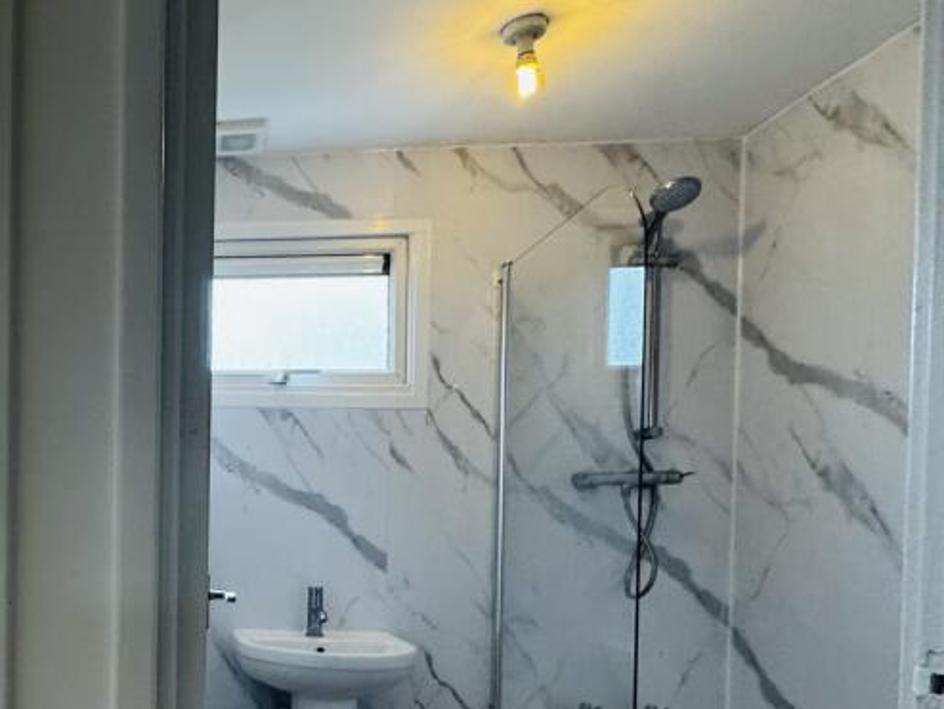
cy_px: 535
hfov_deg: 52.4
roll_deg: -0.6
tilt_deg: -0.4
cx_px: 57
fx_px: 791
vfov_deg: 46.5
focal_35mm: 29
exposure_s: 1/50
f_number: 2.2
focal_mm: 2.22
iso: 250
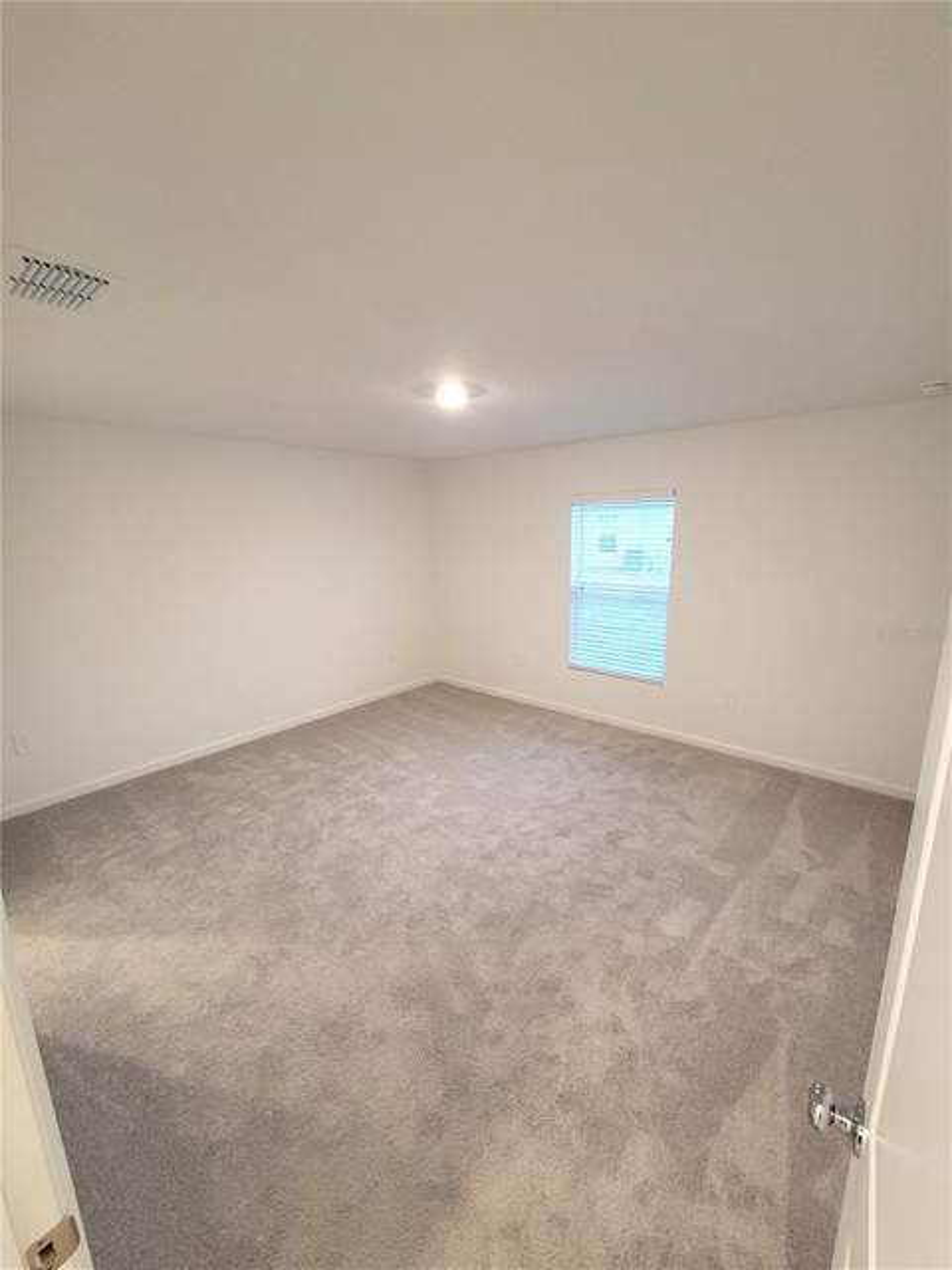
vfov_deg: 106.2
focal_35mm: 13
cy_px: 635
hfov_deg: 89.9
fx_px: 477
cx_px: 476
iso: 400
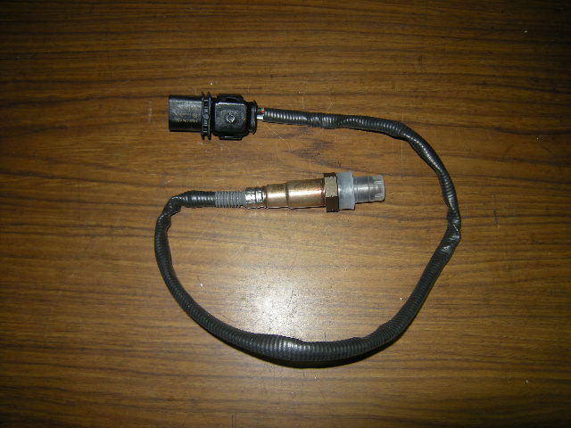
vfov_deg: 49.7
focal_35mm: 28
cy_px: 214
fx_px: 462
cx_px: 286
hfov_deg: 63.4
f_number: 2.8
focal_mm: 4.7
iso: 64
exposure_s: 1/30
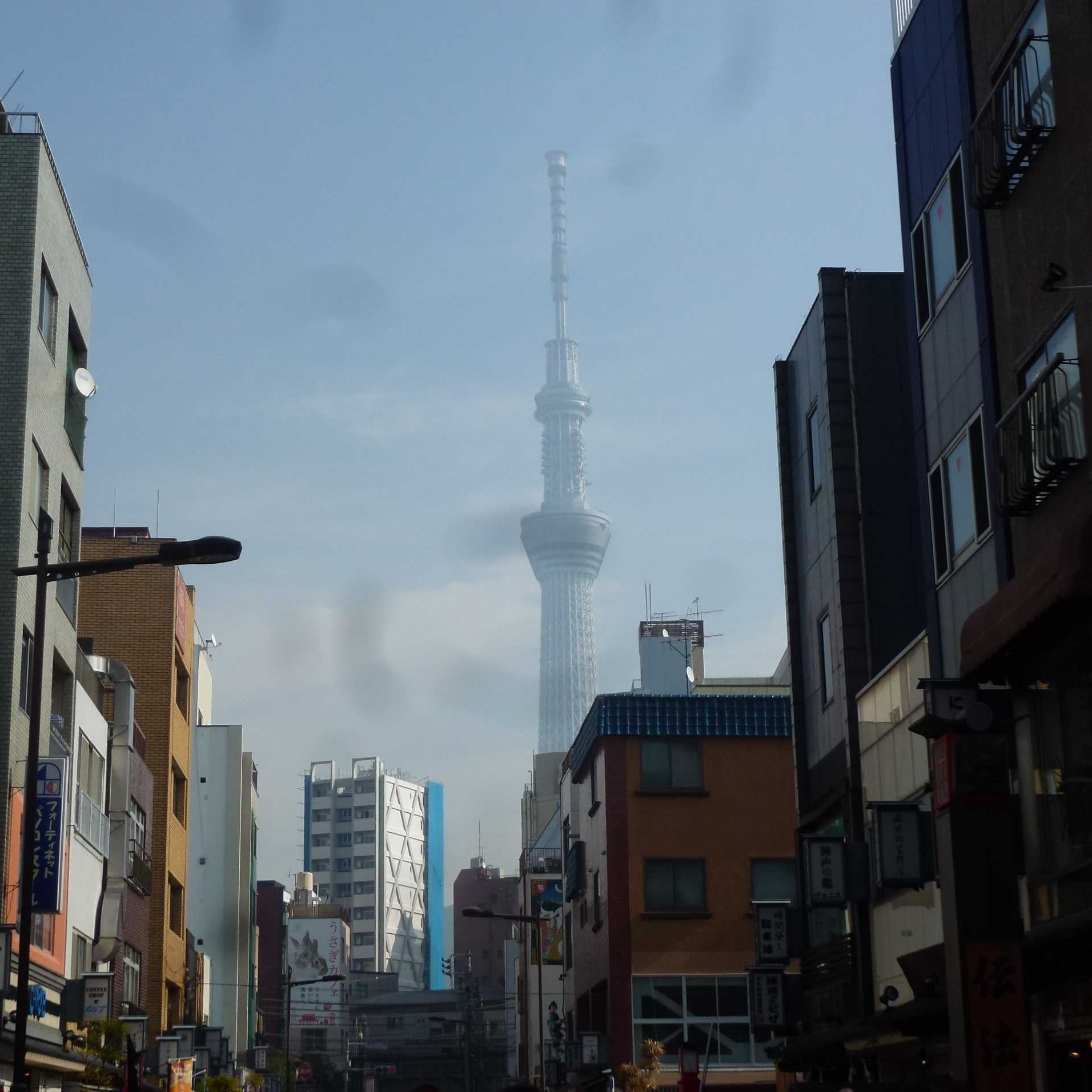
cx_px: 483
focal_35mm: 58
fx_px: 2070
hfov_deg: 29.5
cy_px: 545
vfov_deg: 29.6
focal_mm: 8.7
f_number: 4.1
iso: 100
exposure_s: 1/1300
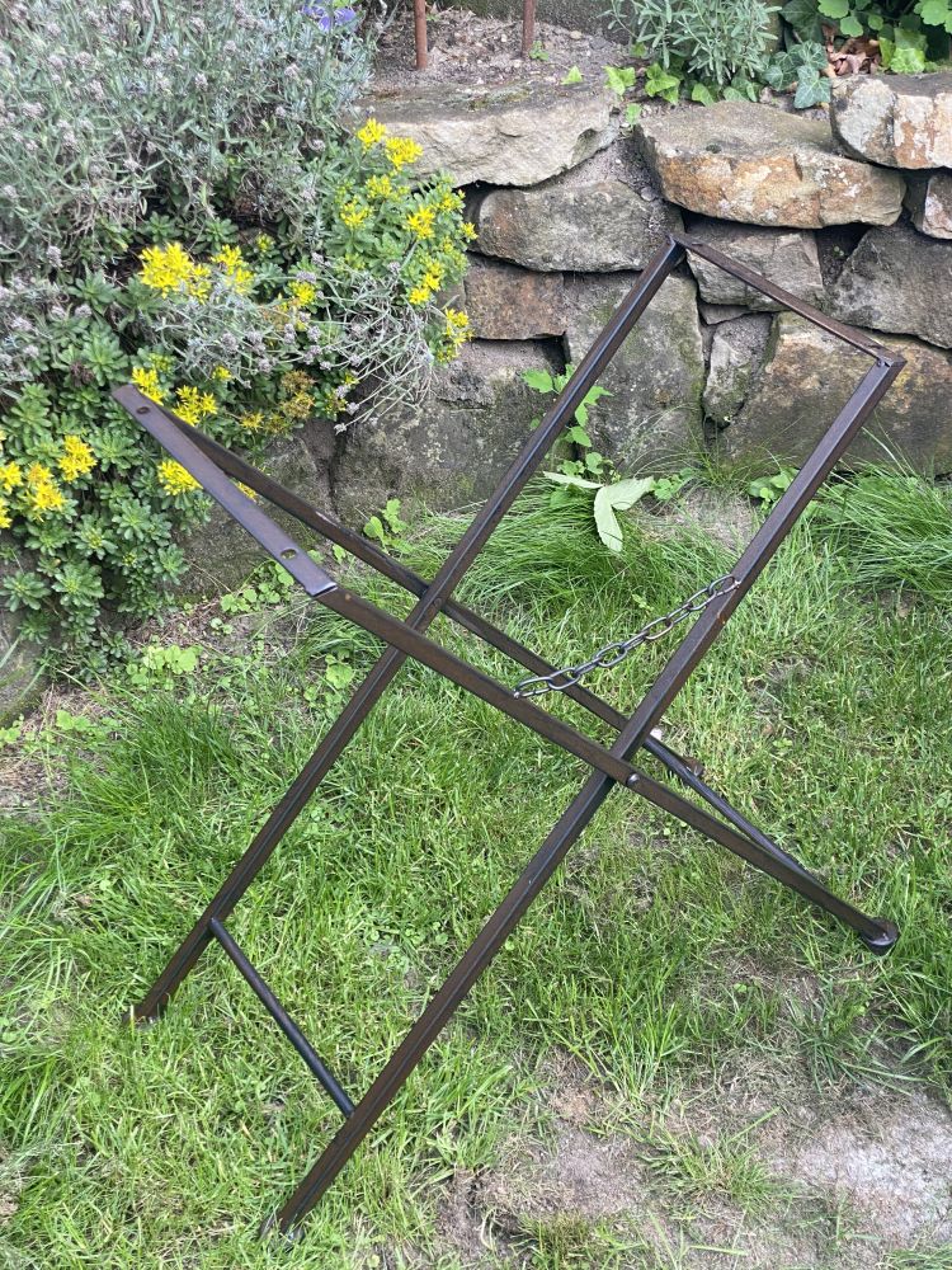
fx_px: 1907
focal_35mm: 52
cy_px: 635
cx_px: 476
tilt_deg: -35.2
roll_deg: +0.2
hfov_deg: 28.0
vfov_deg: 36.8
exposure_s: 1/148
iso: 20
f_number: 2
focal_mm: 6
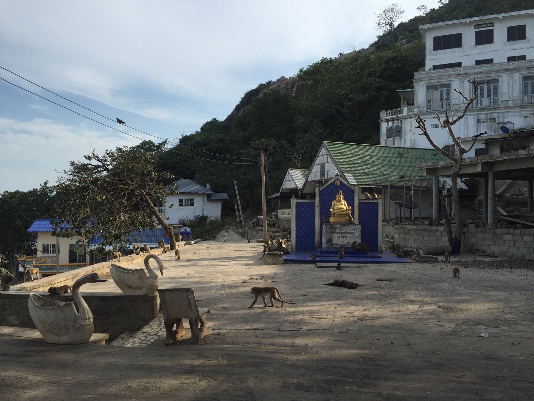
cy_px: 200
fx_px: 447
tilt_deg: +2.0
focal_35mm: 29
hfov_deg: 61.7
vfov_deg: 48.2
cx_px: 267
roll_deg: -1.6
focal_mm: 4.15
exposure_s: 1/1799
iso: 32
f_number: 2.2
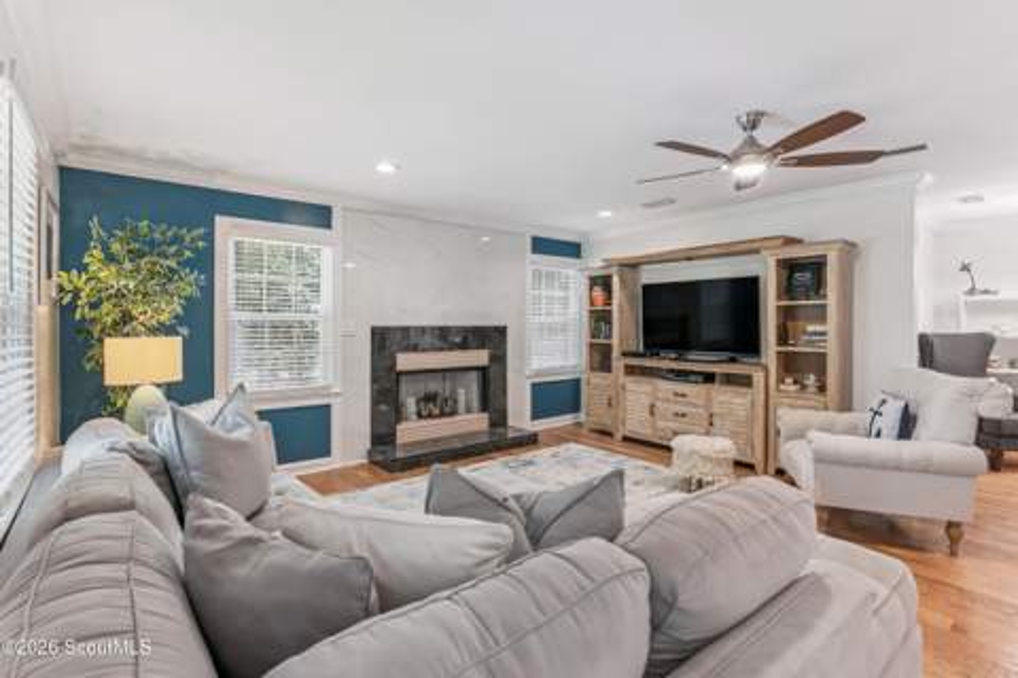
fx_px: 481
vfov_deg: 70.4
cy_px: 339
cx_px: 509
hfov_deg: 93.3
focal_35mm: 17
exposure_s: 1/6
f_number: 8
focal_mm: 17
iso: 250
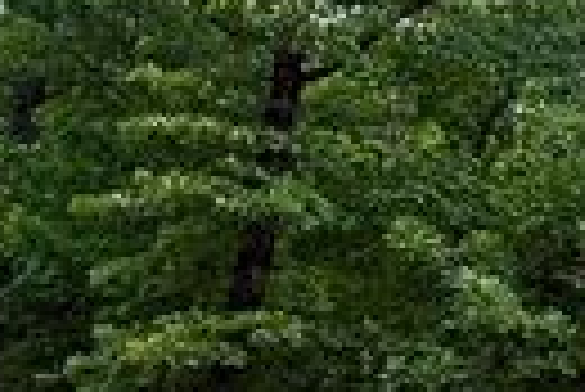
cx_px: 981
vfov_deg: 23.2
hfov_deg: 23.6
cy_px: -9
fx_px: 911
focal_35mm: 56
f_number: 2.2
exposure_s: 1/590
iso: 64
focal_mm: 2.22
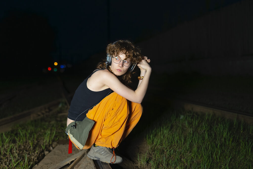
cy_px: 84
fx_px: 246
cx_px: 126
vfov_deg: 37.9
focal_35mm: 35
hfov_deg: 54.4
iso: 160
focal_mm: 35
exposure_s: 1/125
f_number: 1.7
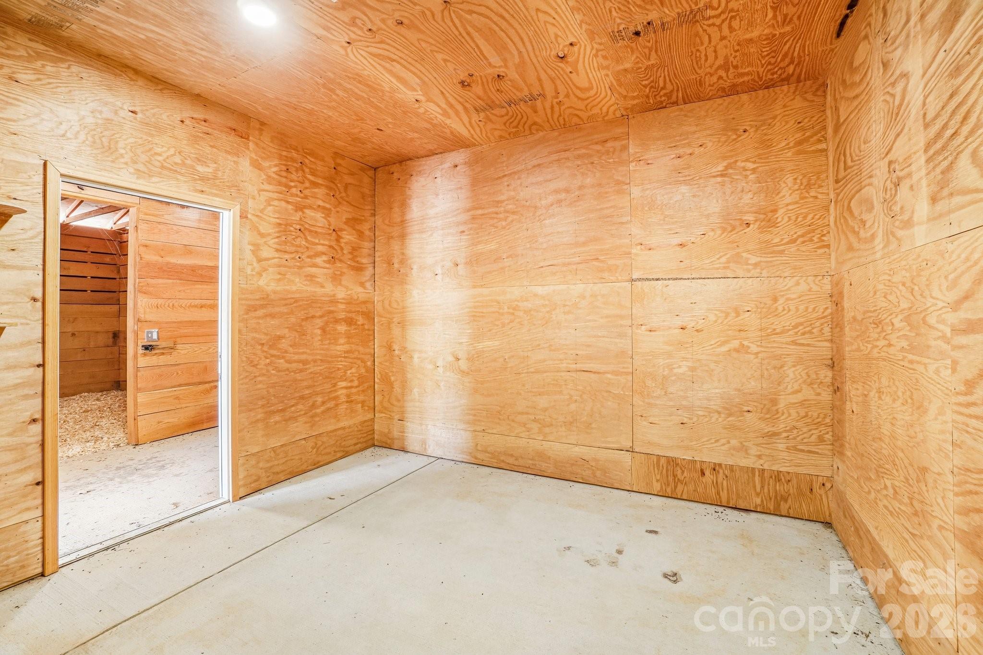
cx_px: 492
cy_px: 328
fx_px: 410
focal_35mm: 15
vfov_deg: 77.3
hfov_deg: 100.4
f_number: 8
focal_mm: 10
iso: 400
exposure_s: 1/3.33
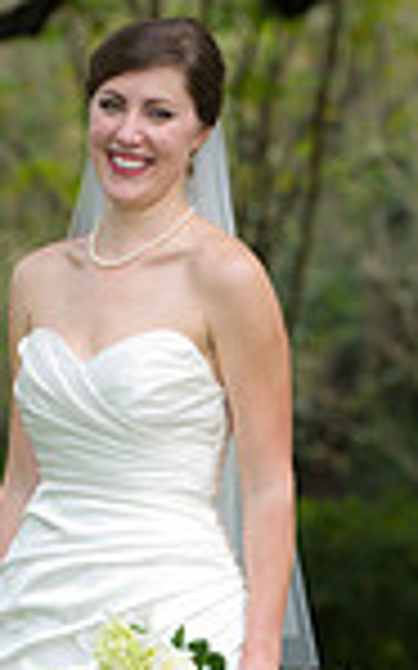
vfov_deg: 5.7
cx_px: 205
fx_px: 6732
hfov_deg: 3.6
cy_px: 594
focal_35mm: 369
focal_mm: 120
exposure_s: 1/125
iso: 400
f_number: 3.5
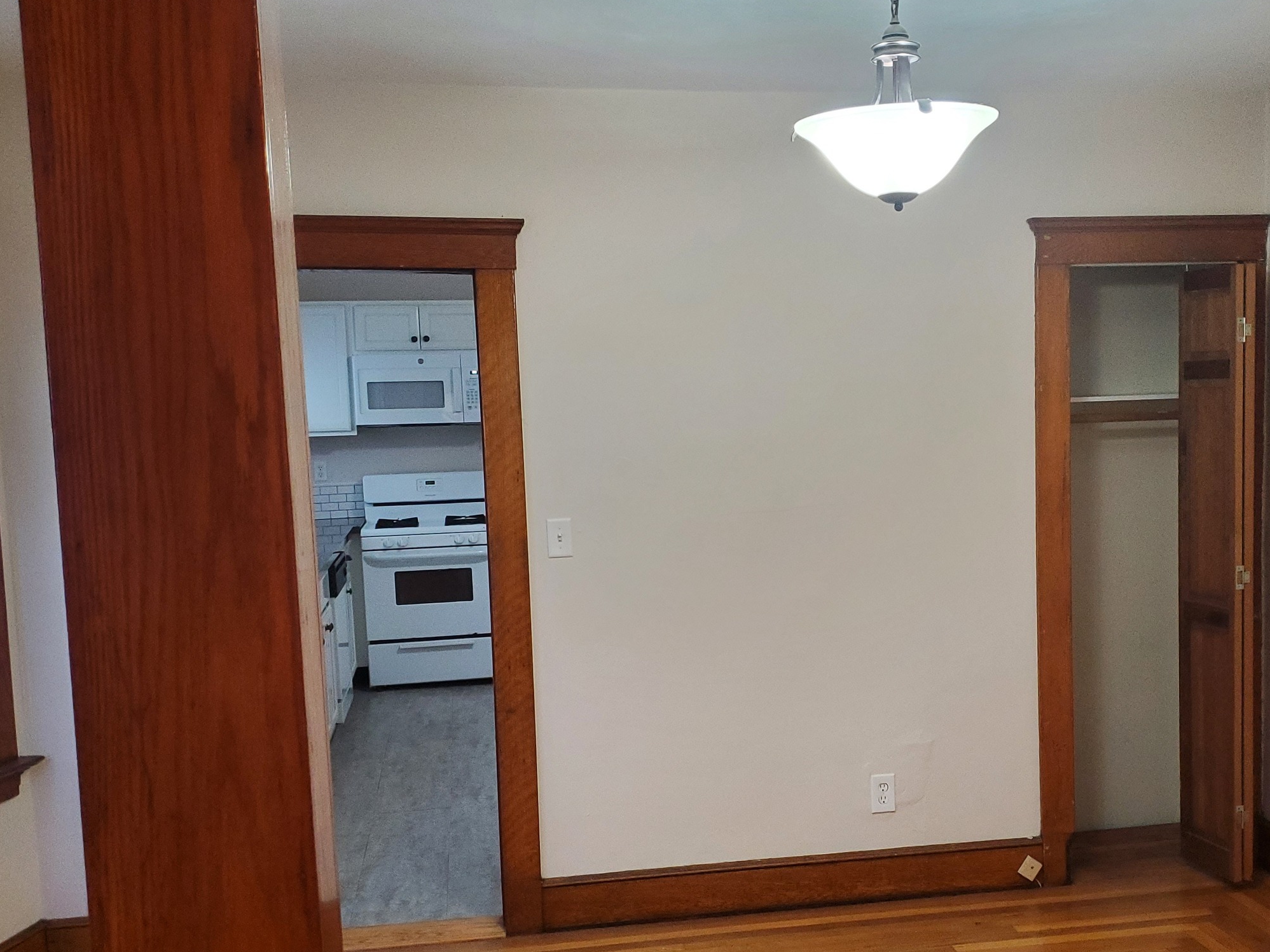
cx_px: 772
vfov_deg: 35.9
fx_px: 1468
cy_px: 541
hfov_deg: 46.5
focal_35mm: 40
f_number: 1.5
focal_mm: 4.3
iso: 320
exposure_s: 1/120
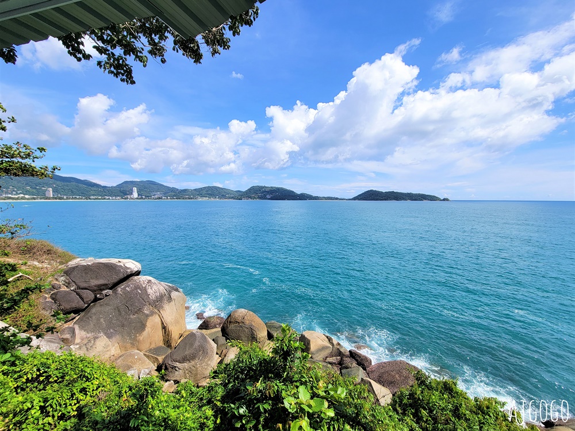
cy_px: 216
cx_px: 288
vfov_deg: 89.9
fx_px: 216
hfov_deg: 106.2
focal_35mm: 13
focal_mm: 2.2
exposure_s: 1/2000
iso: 50
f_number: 2.2
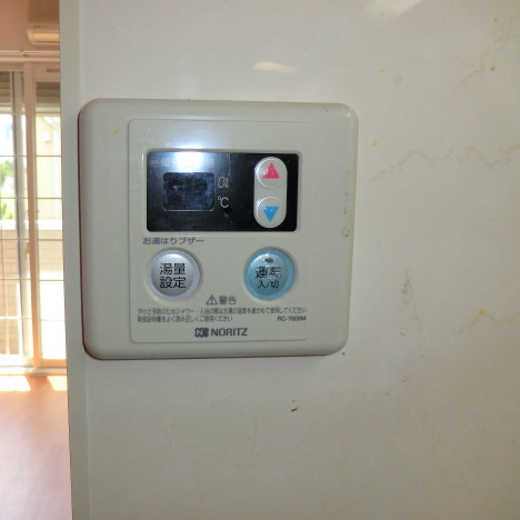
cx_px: 187
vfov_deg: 55.6
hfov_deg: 54.8
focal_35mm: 29
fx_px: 493
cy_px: 261
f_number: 3.2
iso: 80
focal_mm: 4.3
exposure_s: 1/60
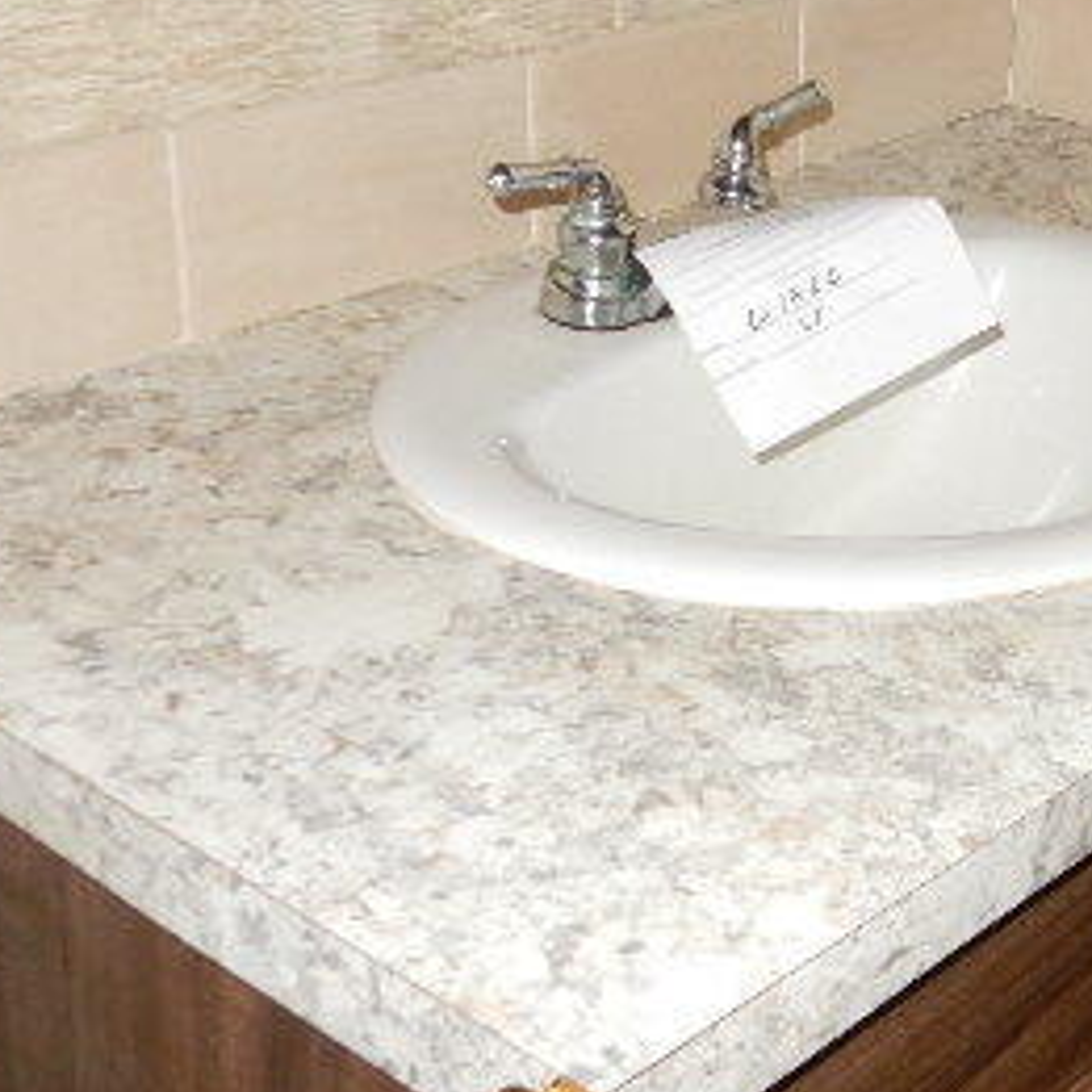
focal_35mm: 65
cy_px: 435
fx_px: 2320
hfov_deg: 25.3
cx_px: 1075
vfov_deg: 26.4
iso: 200
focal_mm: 5.4
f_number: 4
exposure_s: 1/30
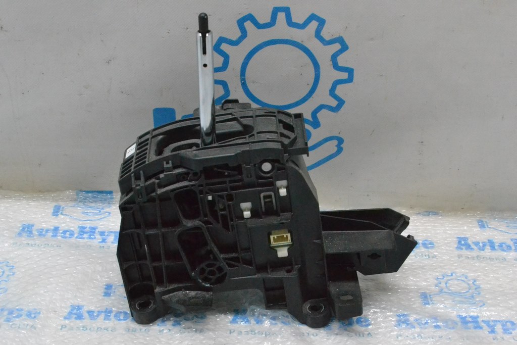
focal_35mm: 66
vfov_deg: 20.6
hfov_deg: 30.5
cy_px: 172
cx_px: 258
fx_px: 948
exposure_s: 1/100
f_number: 14
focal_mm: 44
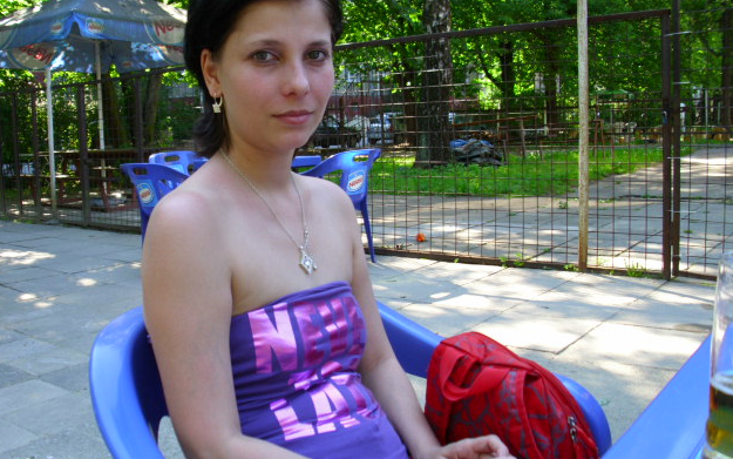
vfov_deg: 33.6
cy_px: 220
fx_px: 759
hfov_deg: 51.5
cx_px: 361
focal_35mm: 38
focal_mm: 6.2
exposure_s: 1/60
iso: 50
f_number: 3
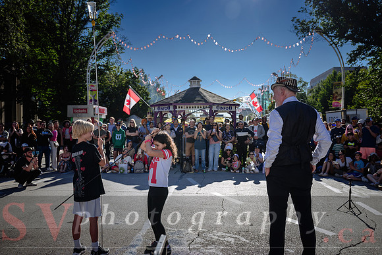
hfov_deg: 59.6
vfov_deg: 41.8
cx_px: 188
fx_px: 334
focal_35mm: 31
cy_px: 134
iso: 64
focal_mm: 28.5
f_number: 3.5
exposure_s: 1/500
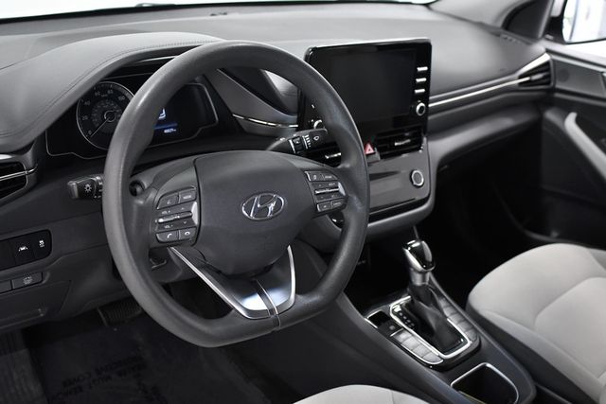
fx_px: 606
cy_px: 202
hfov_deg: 53.1
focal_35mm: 36
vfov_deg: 36.9
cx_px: 303
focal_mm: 24
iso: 2500
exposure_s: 1/400
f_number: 3.5
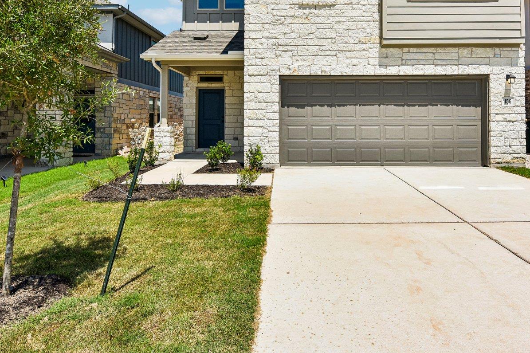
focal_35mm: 24
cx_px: 277
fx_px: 353
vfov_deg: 51.9
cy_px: 111
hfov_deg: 73.7
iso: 100
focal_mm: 14
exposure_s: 1/800
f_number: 8
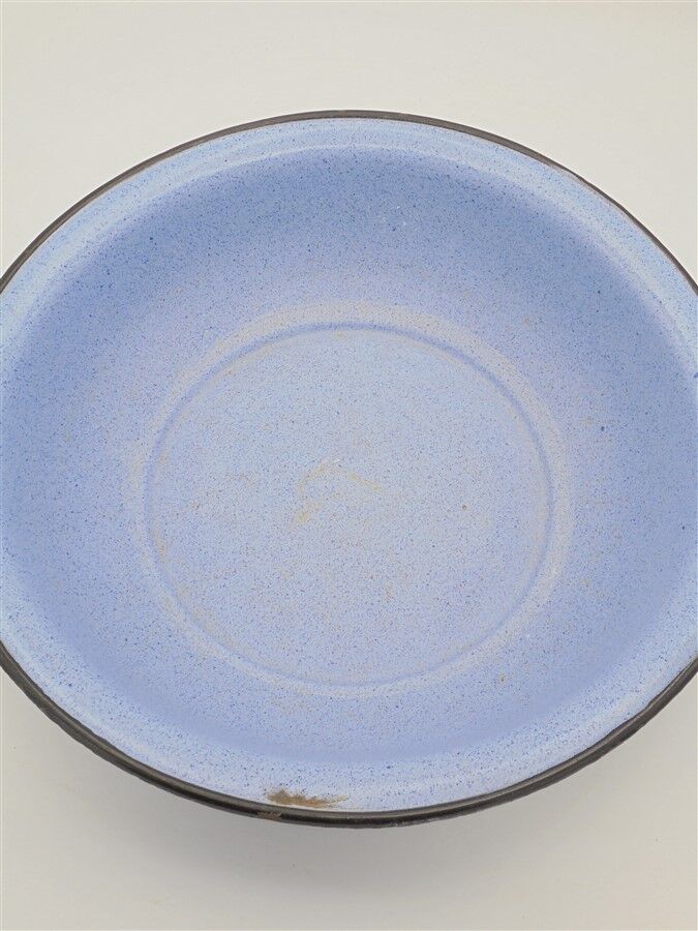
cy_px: 466
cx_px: 349
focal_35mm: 38
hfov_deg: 37.7
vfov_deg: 49.0
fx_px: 1022
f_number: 4.2
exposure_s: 1/160
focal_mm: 6.9
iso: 100
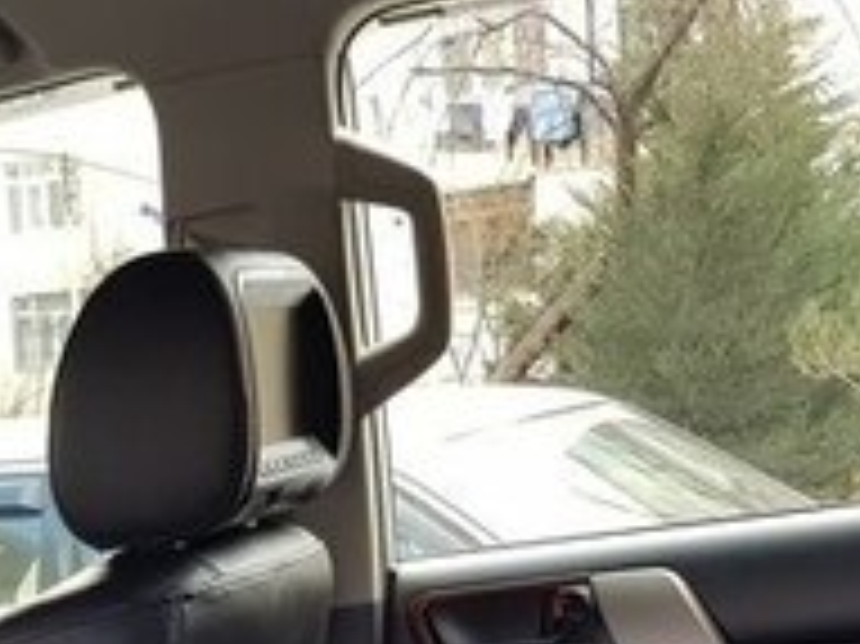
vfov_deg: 15.5
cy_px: 880
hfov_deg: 21.1
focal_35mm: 90
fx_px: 2235
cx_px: 23
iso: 80
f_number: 1.7
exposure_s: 1/100
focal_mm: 4.2
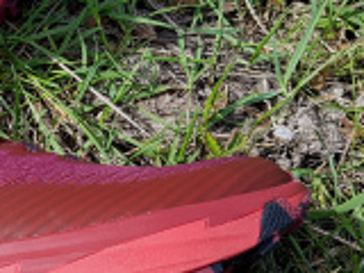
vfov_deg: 18.2
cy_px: 110
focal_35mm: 81
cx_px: -64
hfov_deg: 22.4
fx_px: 852
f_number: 1.7
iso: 50
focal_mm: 4.2
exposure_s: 1/1076
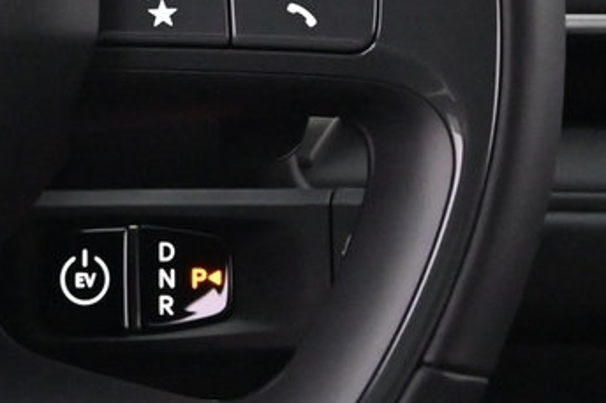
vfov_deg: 10.2
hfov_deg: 14.5
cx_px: -312
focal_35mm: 132
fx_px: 2221
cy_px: -65
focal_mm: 28
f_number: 4.5
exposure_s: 1/60
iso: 7200
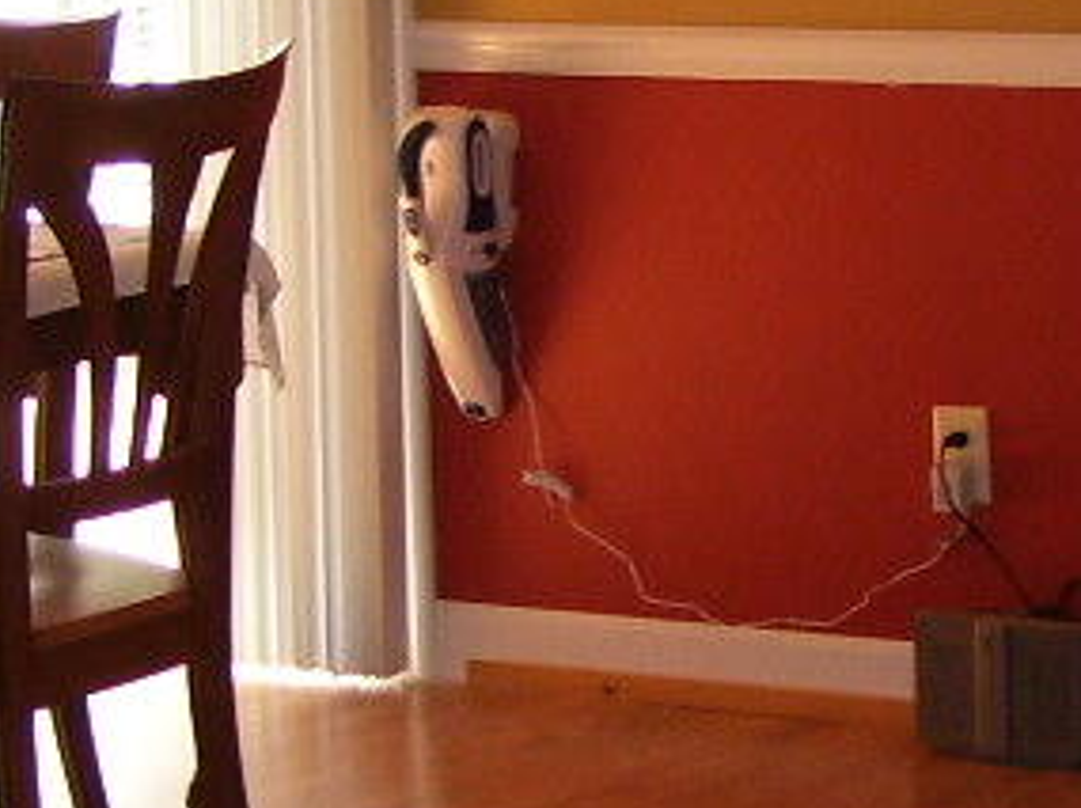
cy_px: 561
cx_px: 937
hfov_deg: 12.6
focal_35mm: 156
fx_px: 4865
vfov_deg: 9.5
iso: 125
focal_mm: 6
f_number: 2.7
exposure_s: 1/60
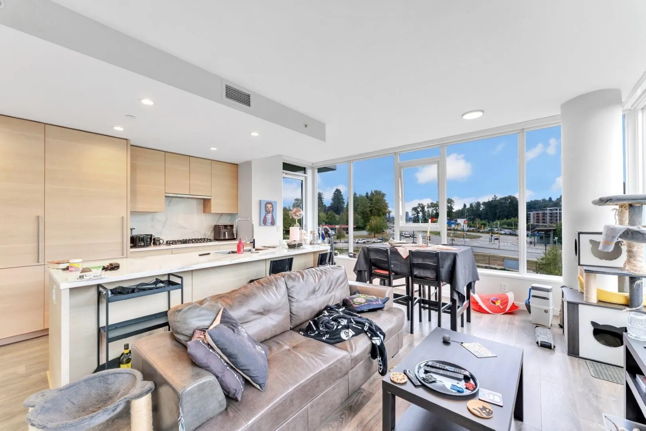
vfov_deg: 81.2
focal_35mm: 14
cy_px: 216
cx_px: 323
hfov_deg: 104.3
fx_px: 251
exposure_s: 1/50
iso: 400
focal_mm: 14
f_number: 8
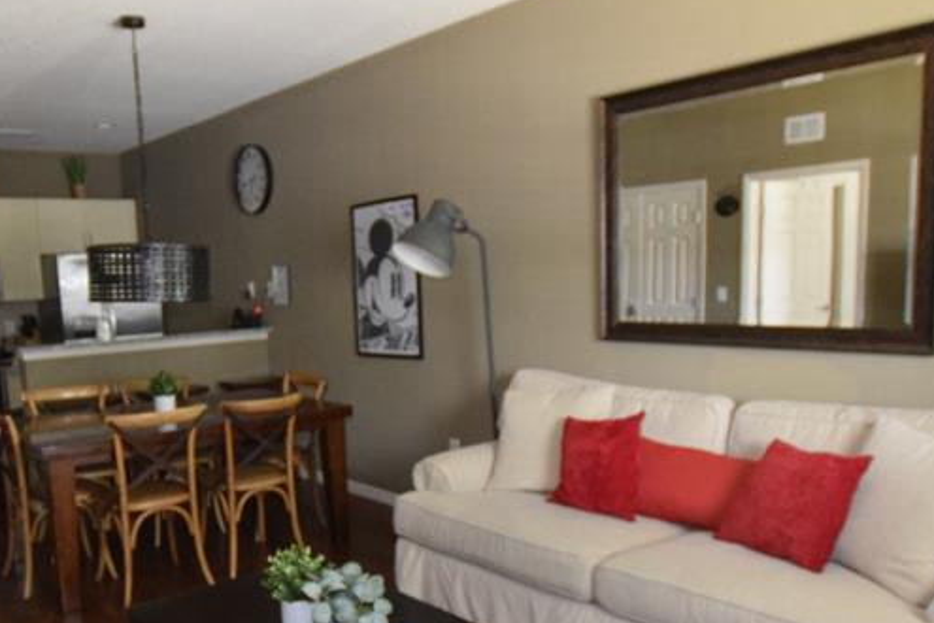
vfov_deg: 41.8
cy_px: 410
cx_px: 374
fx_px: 804
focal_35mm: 31
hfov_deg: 59.8
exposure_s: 1/60
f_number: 3.5
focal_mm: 10
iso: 2500
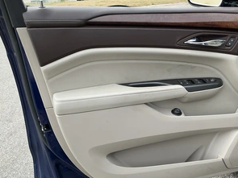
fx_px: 261
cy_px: 97
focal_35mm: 38
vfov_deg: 37.7
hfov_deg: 48.8
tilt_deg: -22.7
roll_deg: +4.0
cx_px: 140
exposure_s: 1/529
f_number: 1.8
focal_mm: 3
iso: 25
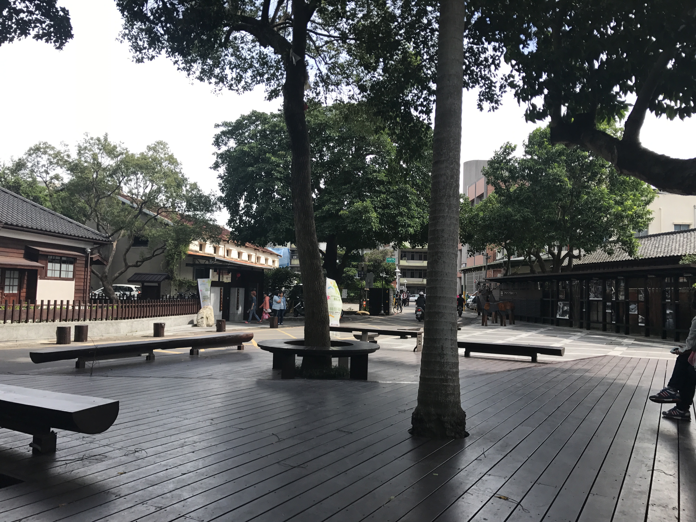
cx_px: 348
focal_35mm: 28
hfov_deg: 63.4
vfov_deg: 49.7
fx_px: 563
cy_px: 261
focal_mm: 3.99
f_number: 1.8
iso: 20
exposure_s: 1/1198
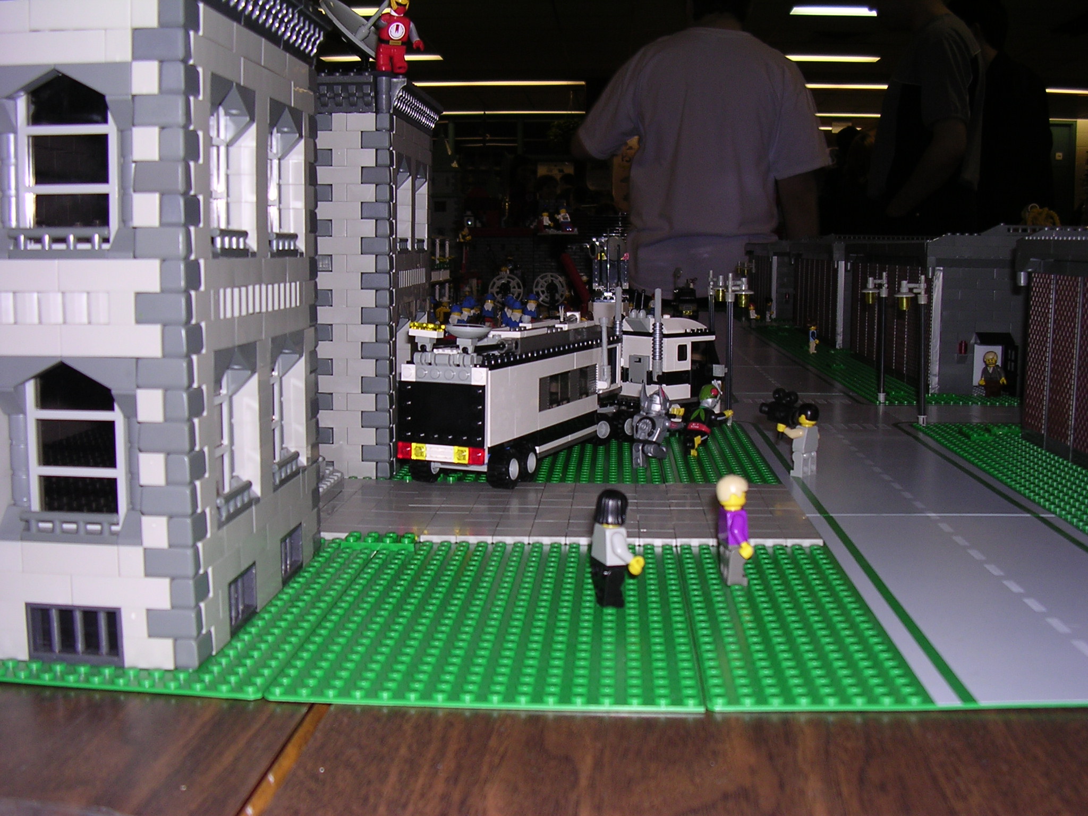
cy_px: 408
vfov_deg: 37.7
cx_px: 544
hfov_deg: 49.0
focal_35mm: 38
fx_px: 1194
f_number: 2.8
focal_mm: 5.8
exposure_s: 1/60.1
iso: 100
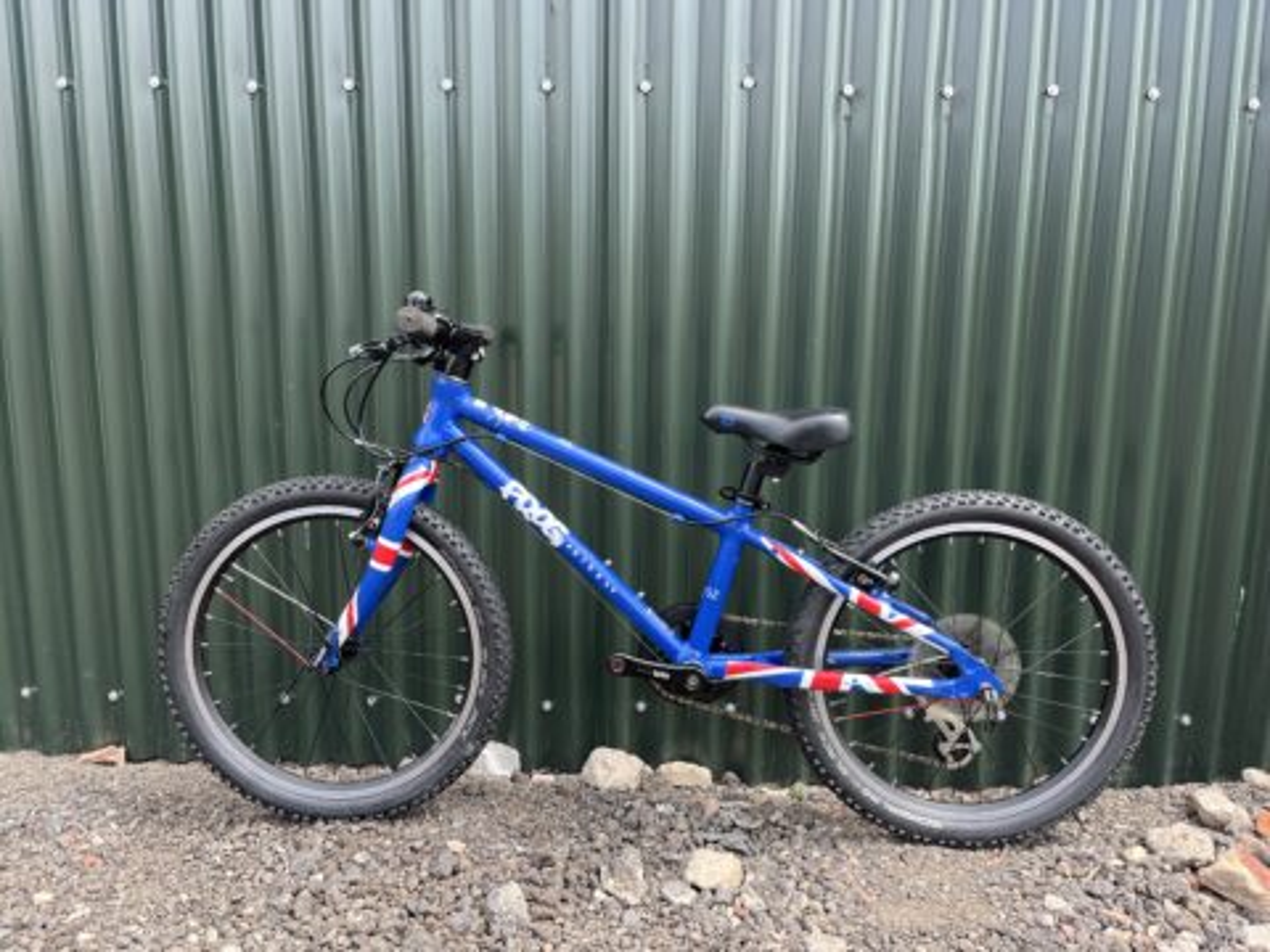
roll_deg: -0.6
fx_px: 954
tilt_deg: -9.5
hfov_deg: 67.3
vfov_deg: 53.1
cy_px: 476
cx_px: 635
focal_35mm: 26
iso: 50
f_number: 1.6
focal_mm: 5.1
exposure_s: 1/454
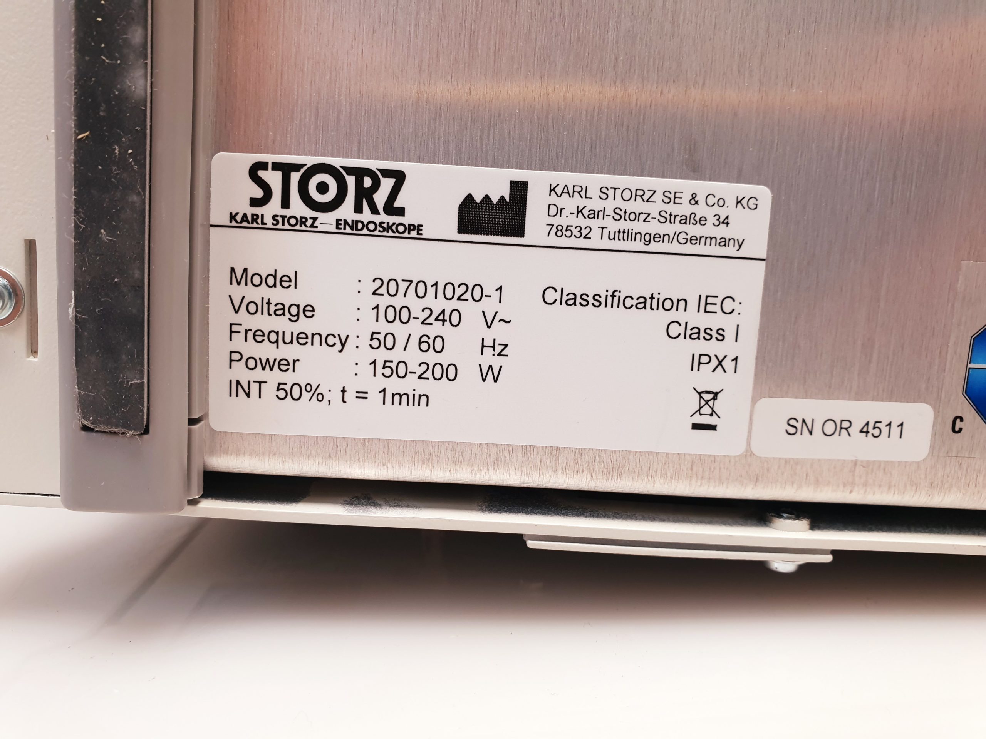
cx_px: 493
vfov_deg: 53.1
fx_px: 741
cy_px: 370
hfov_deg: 67.3
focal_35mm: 26
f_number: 2.4
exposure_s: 1/50
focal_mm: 4.3
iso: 80
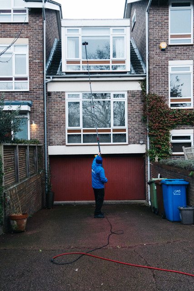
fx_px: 218
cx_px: 97
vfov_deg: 67.4
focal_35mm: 27
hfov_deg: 48.0
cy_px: 146
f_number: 2.8
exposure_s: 1/160
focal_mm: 18
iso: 640
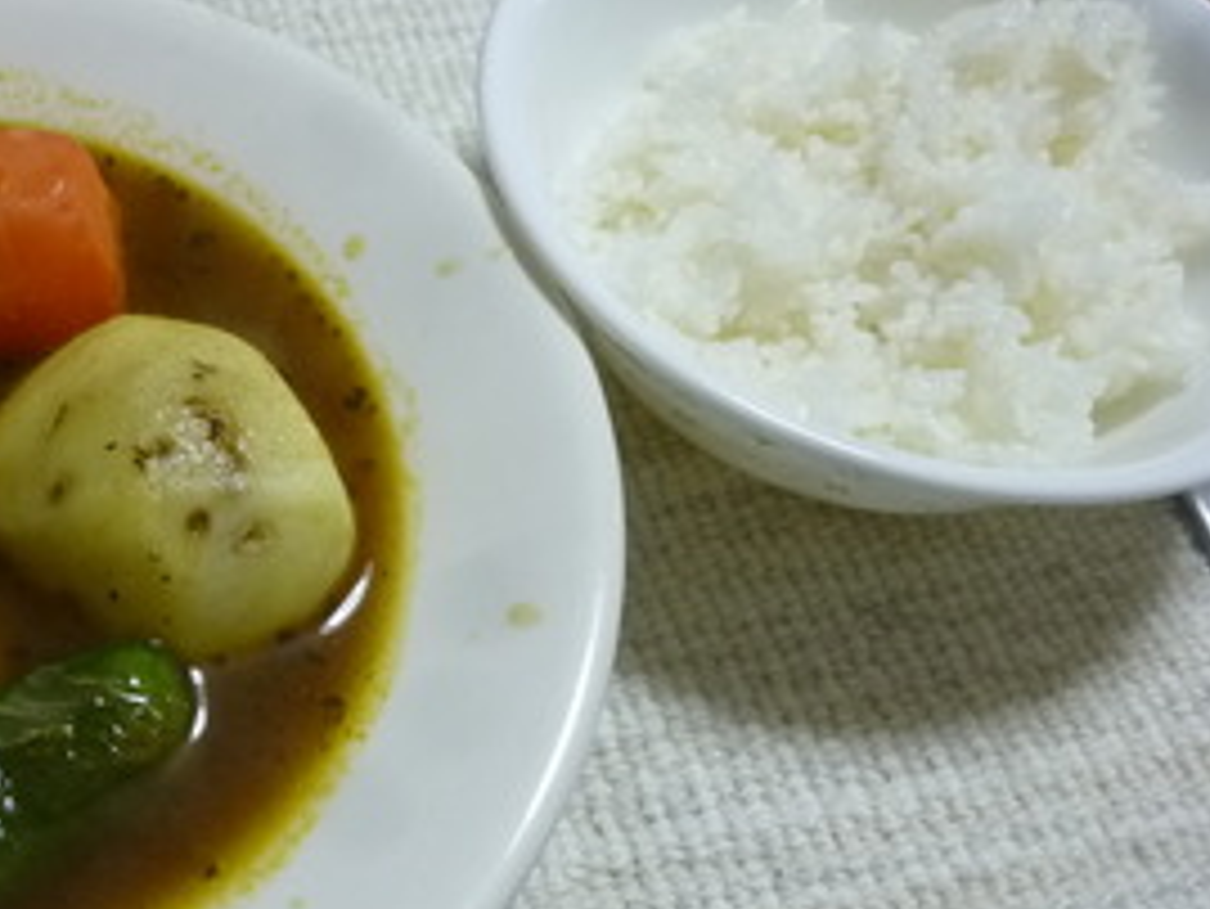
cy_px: 556
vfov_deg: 36.7
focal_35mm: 39
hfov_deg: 46.4
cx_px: 328
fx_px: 1364
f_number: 3.3
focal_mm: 4.5
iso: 320
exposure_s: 1/30
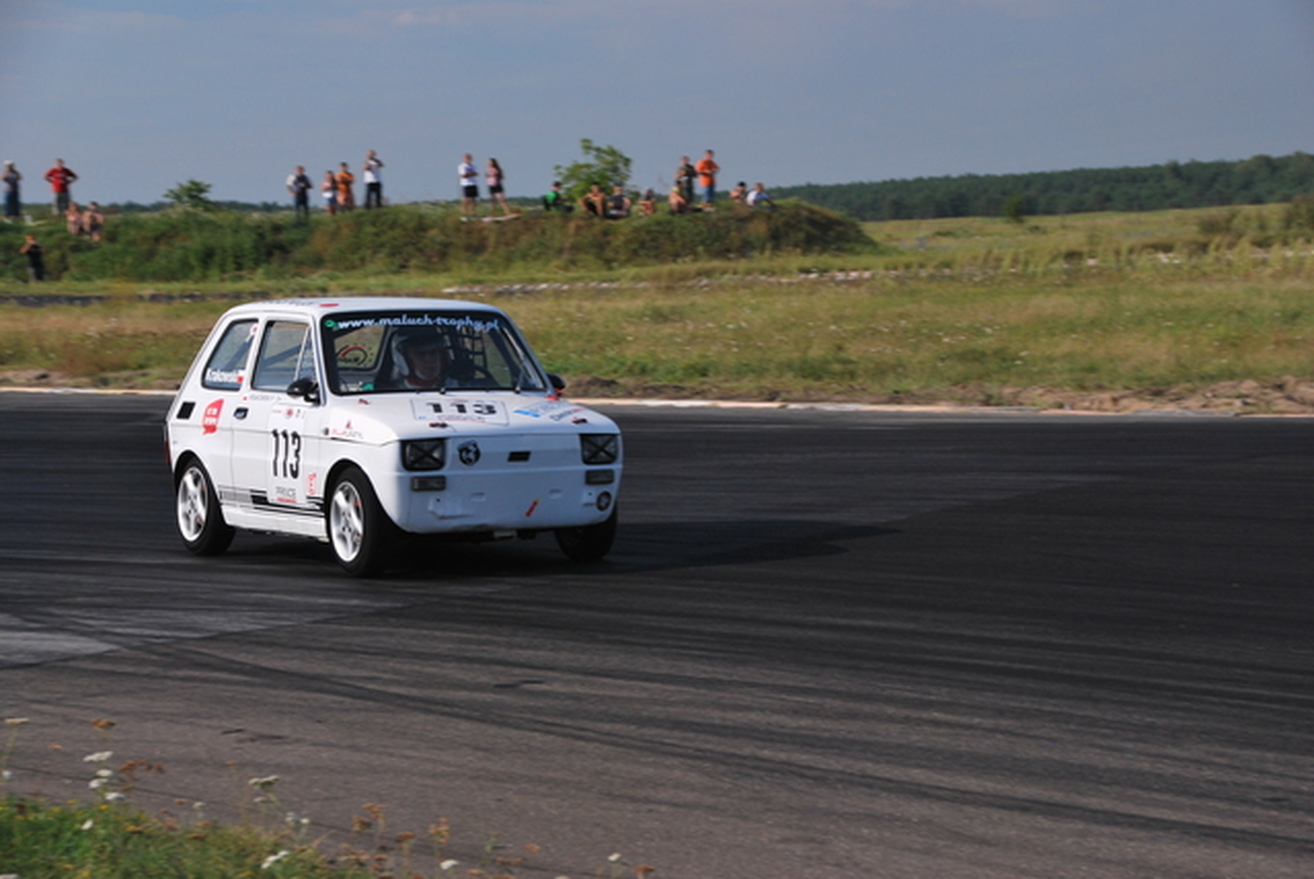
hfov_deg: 18.2
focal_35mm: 112
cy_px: 440
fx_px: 4110
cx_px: 657
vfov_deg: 12.2
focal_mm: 75
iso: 200
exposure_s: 1/200
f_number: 11
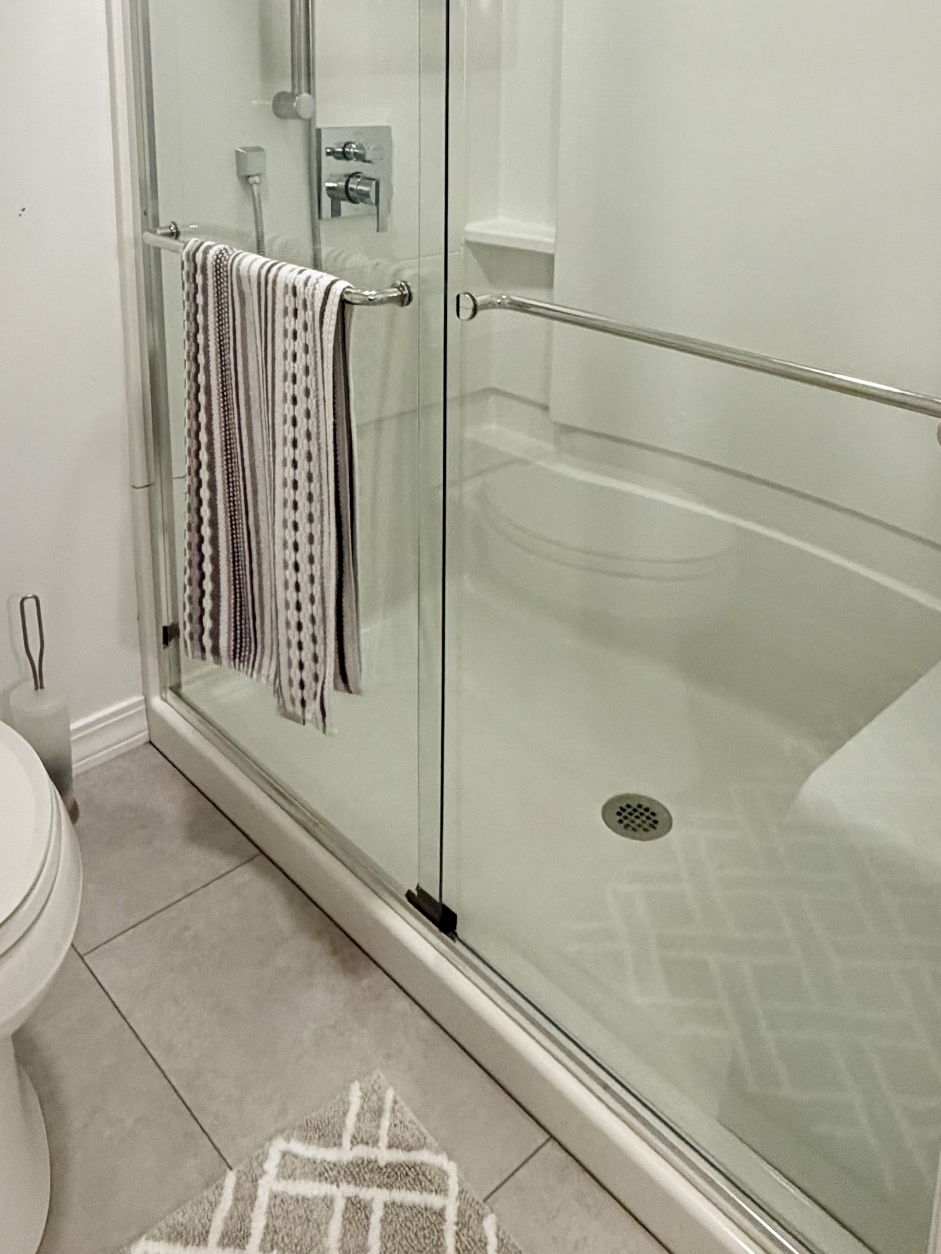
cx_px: 406
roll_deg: +0.2
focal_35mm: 31
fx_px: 1124
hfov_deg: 45.3
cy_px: 271
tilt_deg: -12.2
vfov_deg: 54.8
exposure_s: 1/60
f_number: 2.2
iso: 400
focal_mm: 2.22
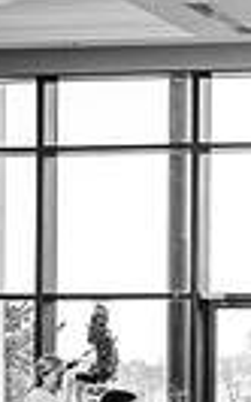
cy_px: 401
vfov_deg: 16.9
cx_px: 715
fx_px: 1326
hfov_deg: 9.1
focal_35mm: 121
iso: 1250
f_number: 2.5
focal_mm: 16
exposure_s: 1/160
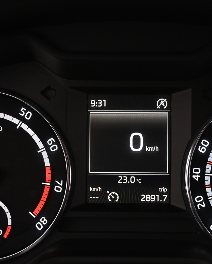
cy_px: 159
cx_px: 119
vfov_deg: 22.2
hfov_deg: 17.9
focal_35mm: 86
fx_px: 674
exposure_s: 1/15
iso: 2000
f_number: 4
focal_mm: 46
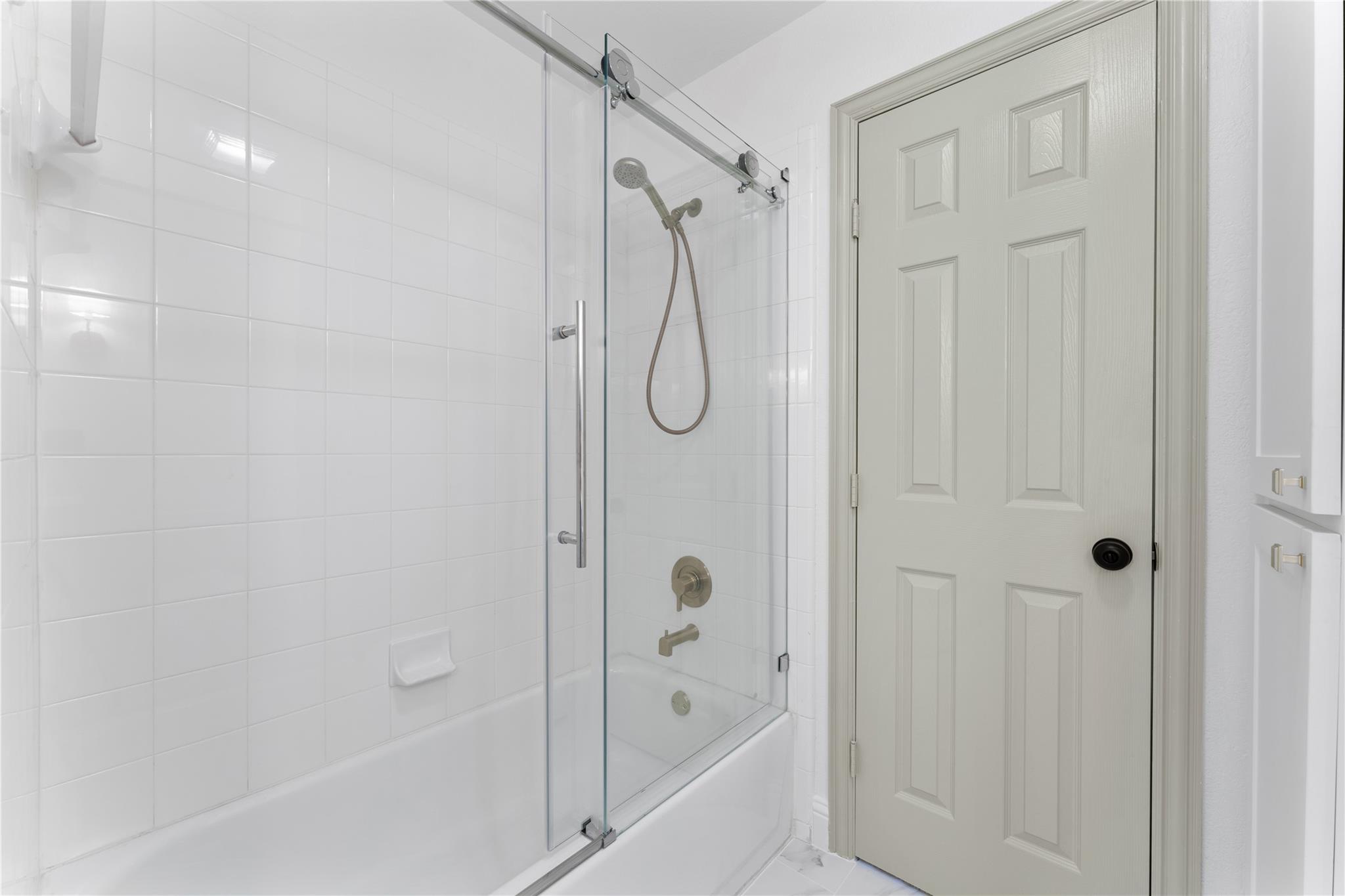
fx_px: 523
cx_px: 672
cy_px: 448
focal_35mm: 14
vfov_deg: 81.2
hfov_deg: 104.3
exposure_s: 1.3
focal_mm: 14
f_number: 9
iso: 400
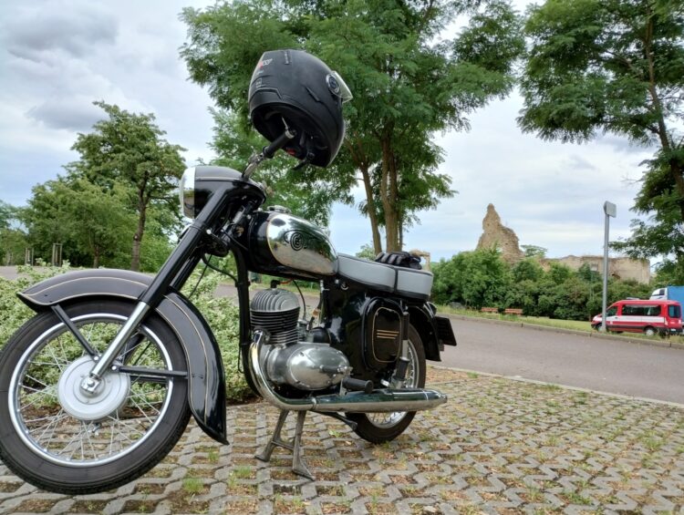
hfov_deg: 63.4
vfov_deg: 49.9
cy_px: 258
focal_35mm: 28
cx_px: 342
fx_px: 554
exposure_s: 1/289
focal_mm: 4.27
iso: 100
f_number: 1.8
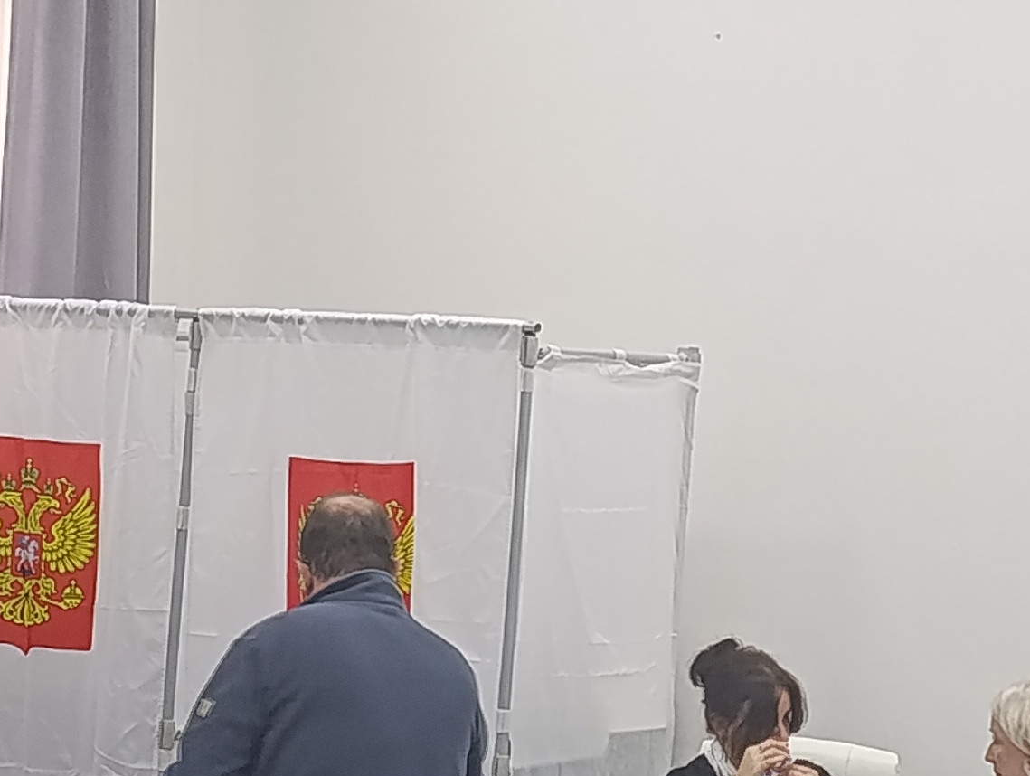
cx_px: 716
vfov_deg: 13.4
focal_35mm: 111
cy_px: 492
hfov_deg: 17.6
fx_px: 3308
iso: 1088
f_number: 1.65
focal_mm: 6.11
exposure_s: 1/100
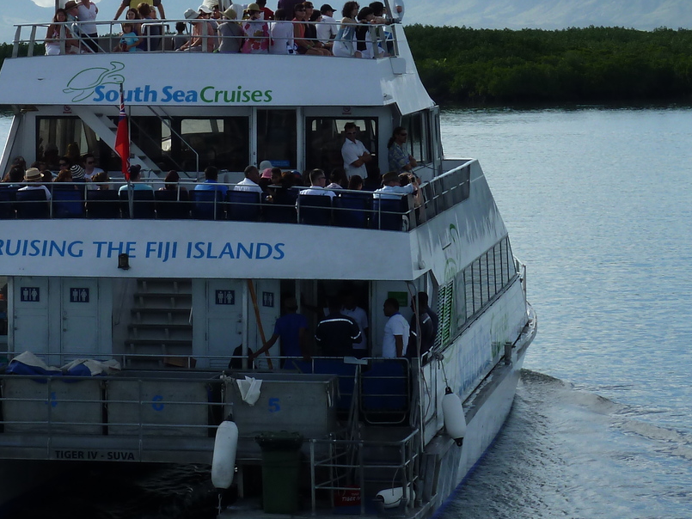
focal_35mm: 155
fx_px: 3099
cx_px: 182
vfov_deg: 9.6
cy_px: 210
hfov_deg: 12.7
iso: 80
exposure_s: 1/400
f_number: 5.6
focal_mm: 12.8
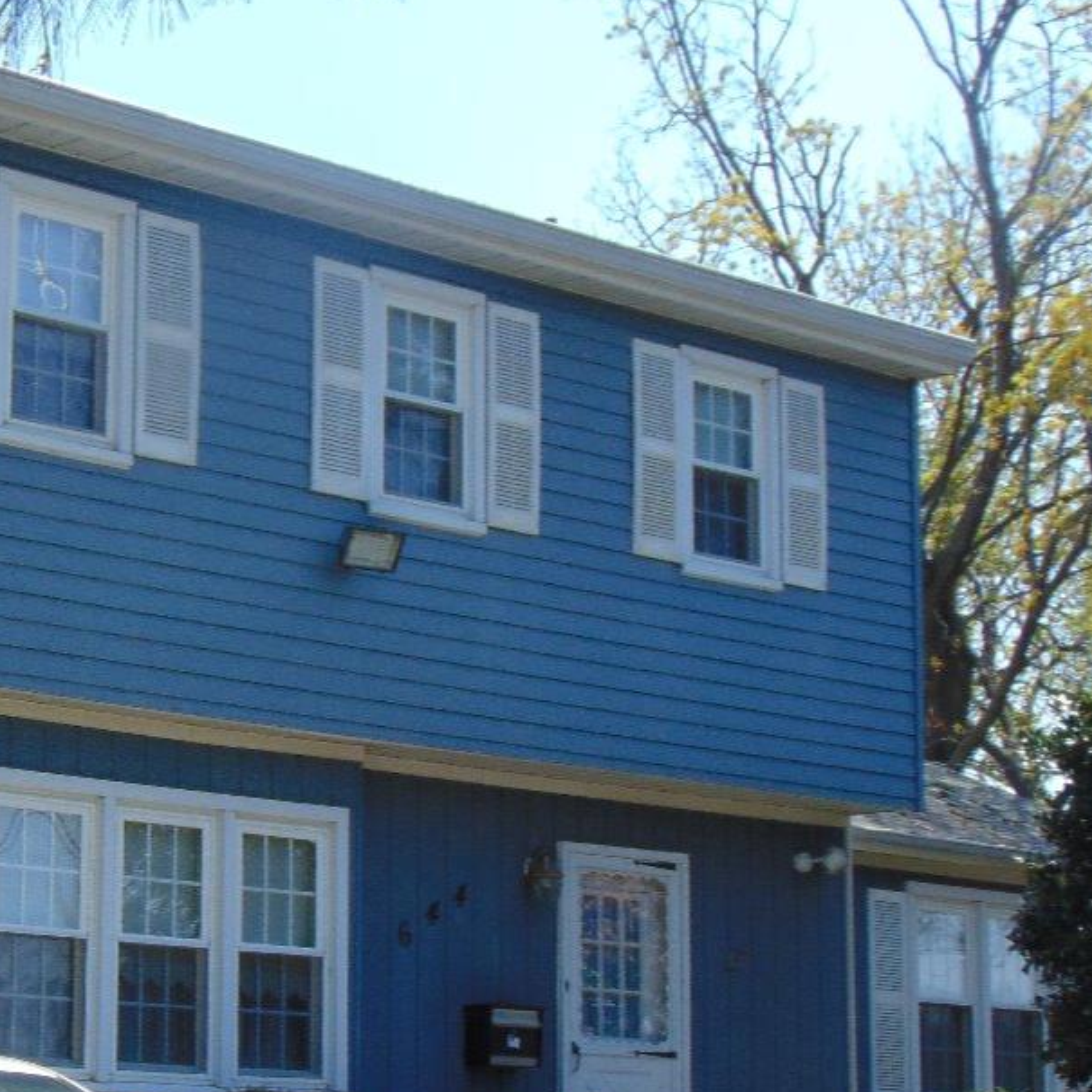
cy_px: 733
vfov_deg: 21.1
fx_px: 2927
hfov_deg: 20.6
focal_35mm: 82
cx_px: 52
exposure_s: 1/640
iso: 80
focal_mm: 6.9
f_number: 3.3
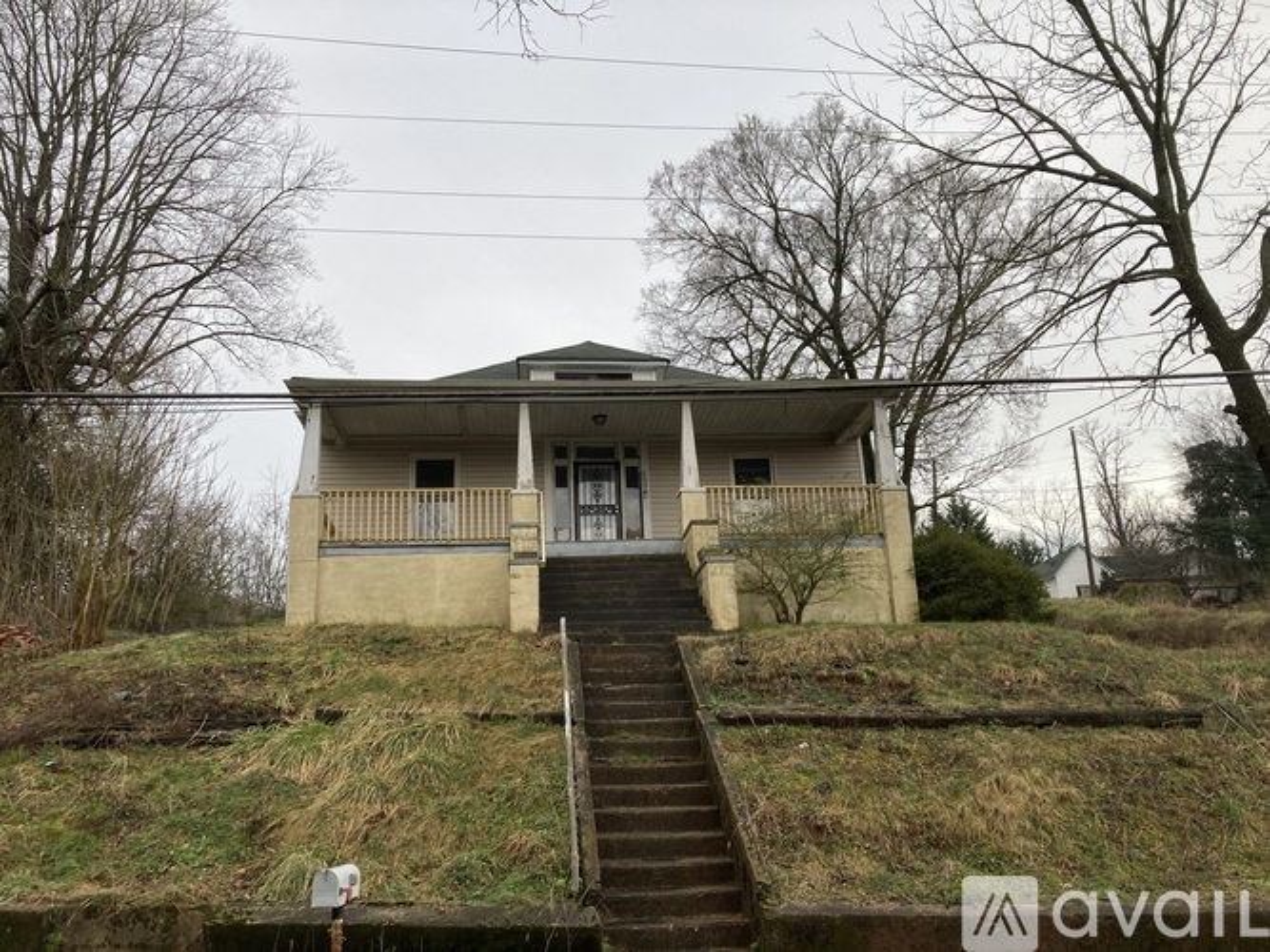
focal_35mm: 28
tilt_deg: +18.6
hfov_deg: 63.5
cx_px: 635
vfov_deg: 49.7
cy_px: 476
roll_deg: +2.2
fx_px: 1027
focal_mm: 3.99
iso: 20
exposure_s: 1/337
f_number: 1.8
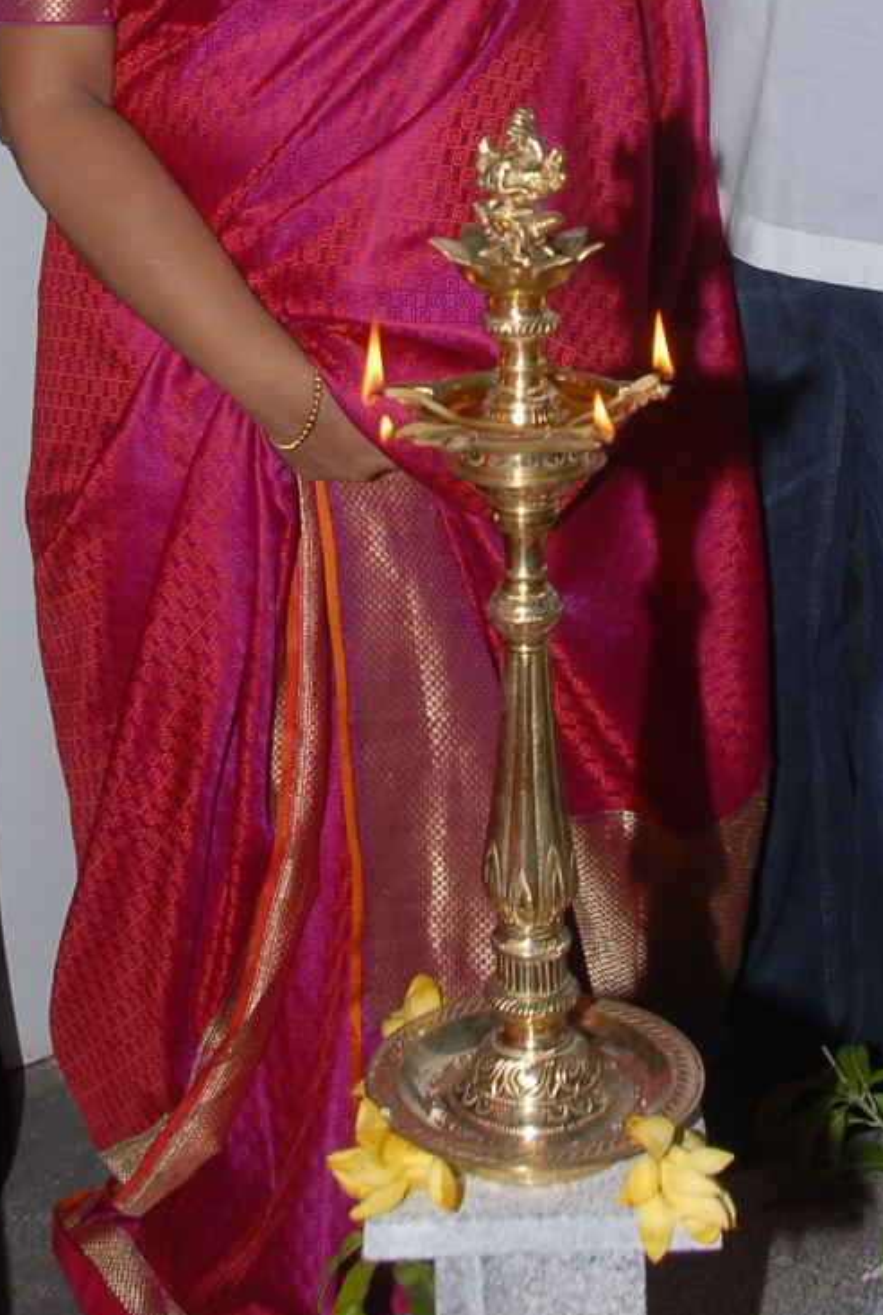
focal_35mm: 72
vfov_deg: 26.6
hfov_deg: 19.0
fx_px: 2636
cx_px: 449
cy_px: 22
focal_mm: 22
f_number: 7.1
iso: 200
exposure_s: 1/125
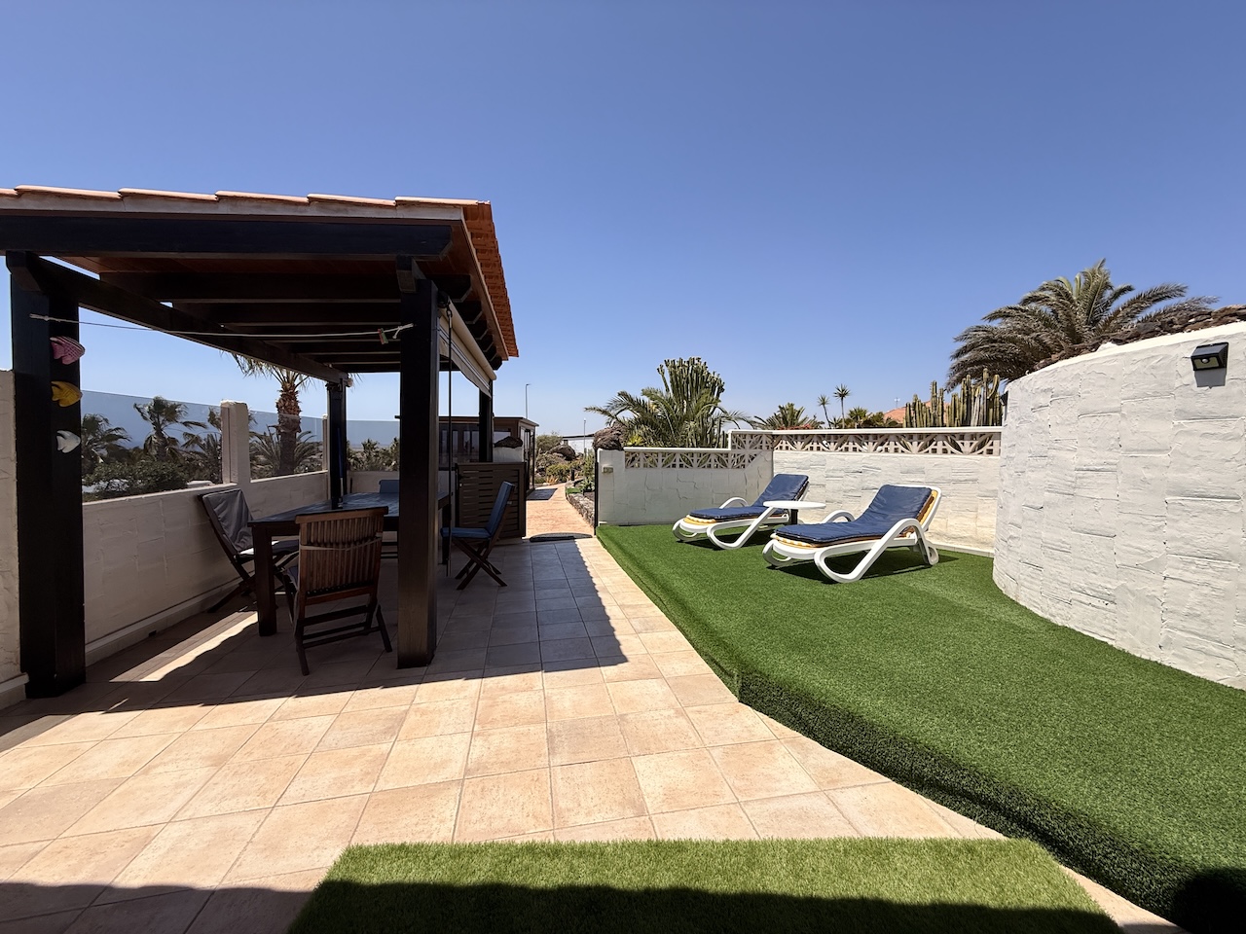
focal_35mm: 14
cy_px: 467
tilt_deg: -2.9
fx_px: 504
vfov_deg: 85.7
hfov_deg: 102.1
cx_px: 623
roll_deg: -0.7
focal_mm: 2.22
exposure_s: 1/2506
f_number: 2.2
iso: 50
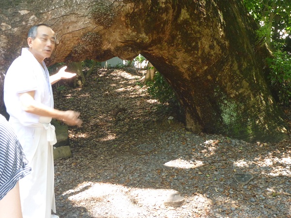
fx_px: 319
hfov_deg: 49.0
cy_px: 109
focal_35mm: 38
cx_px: 146
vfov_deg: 37.7
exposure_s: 1/30
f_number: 4
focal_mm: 6.8
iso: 200
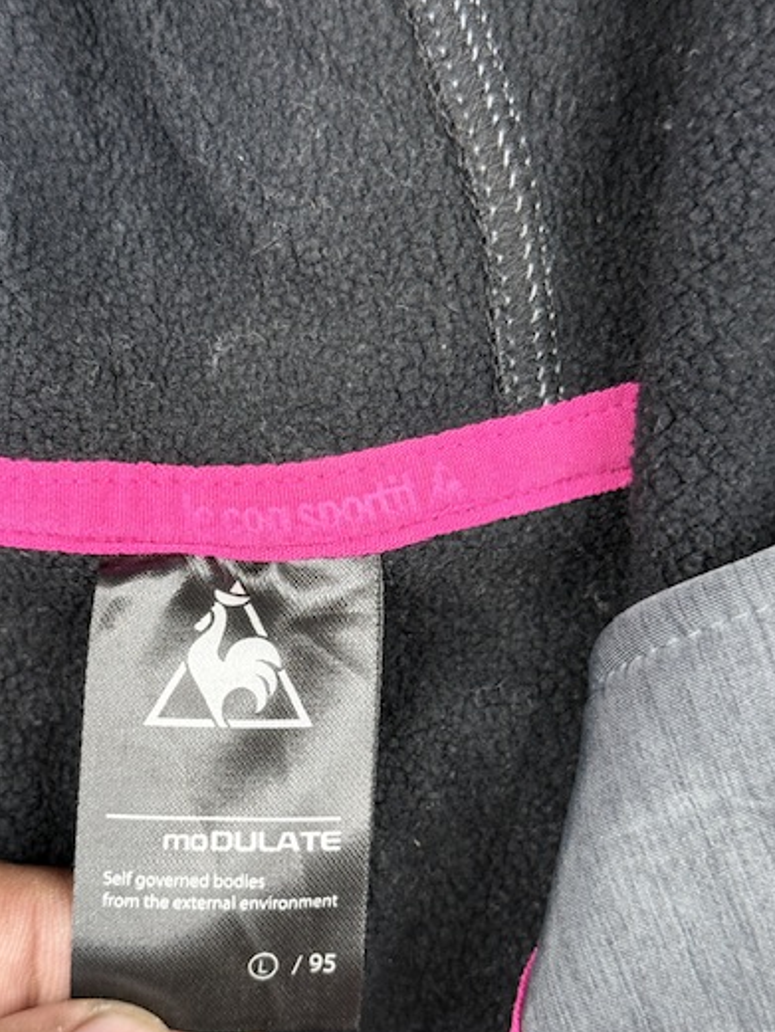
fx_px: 1761
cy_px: 618
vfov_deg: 32.6
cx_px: 309
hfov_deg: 24.8
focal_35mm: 59
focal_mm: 6.76
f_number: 1.78
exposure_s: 1/50
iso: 80
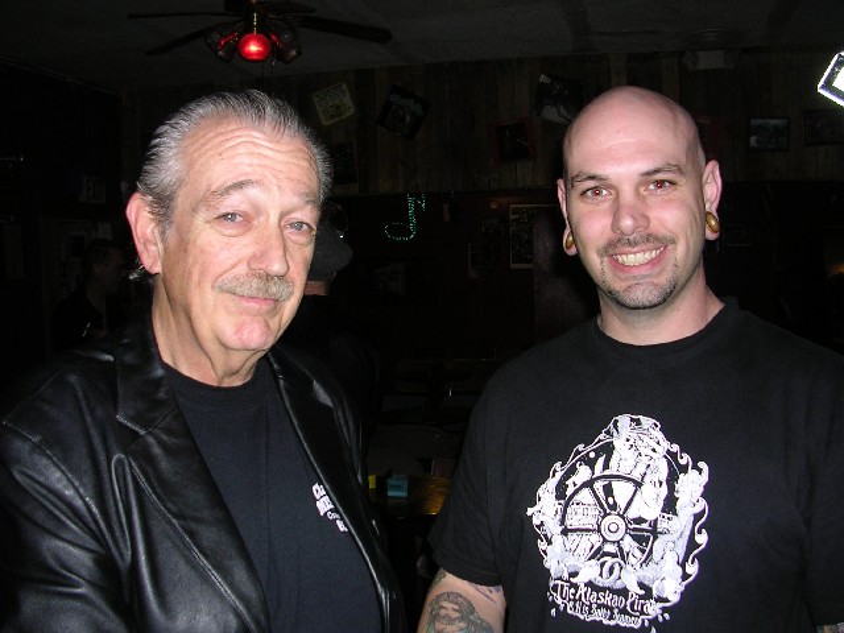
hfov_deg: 49.0
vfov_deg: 37.7
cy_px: 316
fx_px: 927
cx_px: 422
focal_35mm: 38
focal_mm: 5.8
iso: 50
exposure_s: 1/60.1
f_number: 2.8
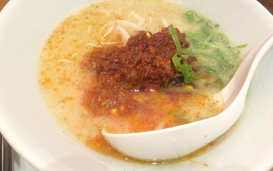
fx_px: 231
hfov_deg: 61.2
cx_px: 136
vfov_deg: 40.6
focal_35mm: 31
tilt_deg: -54.5
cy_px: 81
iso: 320
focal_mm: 4.15
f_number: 2.2
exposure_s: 1/30
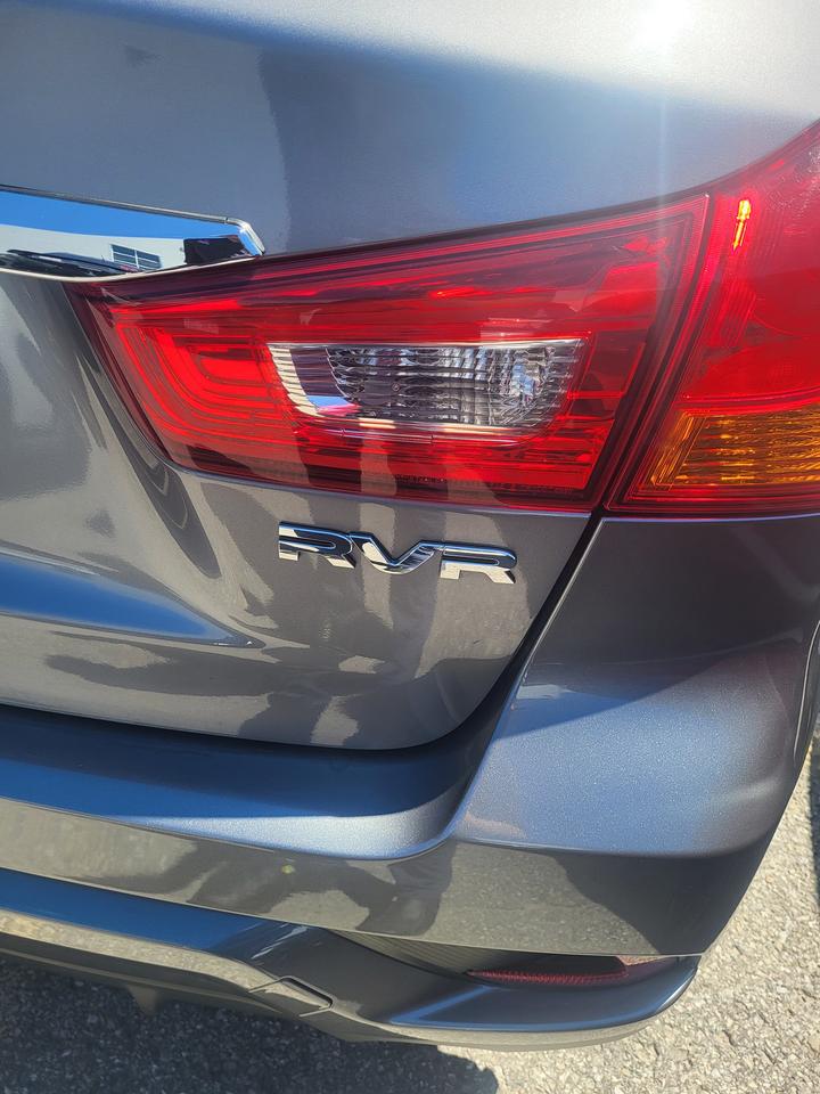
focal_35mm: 26
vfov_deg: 67.3
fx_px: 821
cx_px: 410
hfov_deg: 53.1
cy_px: 547
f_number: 1.8
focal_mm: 5.4
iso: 40
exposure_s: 1/922
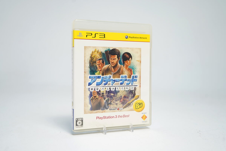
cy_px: 76
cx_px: 113
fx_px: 251
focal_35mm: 40
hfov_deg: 48.5
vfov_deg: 33.4
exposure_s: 1/40
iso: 250
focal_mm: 40
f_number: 4.5
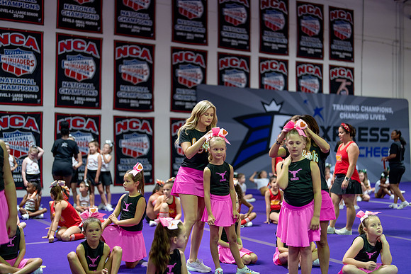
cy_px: 137
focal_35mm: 50
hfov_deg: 39.6
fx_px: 571
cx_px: 206
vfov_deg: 27.0
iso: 800
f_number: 1.2
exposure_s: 1/400
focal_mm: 50
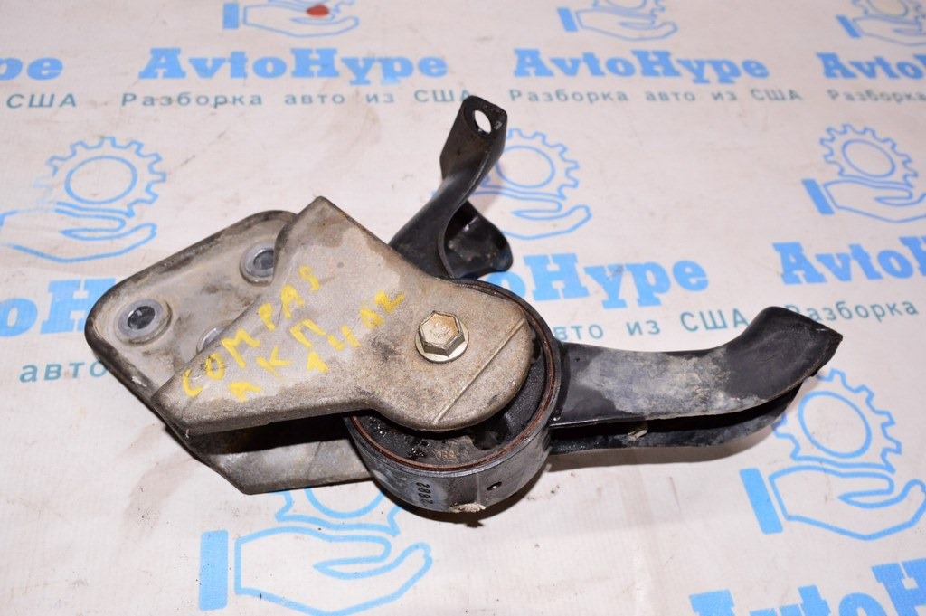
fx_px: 771
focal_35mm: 30
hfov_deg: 62.0
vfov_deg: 43.5
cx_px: 463
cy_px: 308
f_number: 8
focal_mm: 20
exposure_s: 1/125
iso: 1600
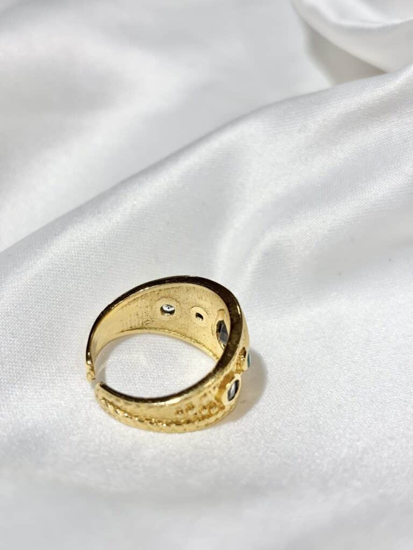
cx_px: 206
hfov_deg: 28.0
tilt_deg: -24.2
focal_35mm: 52
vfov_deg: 36.8
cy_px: 275
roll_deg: +7.6
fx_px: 827
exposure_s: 1/433
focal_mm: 5.96
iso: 32
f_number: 1.6
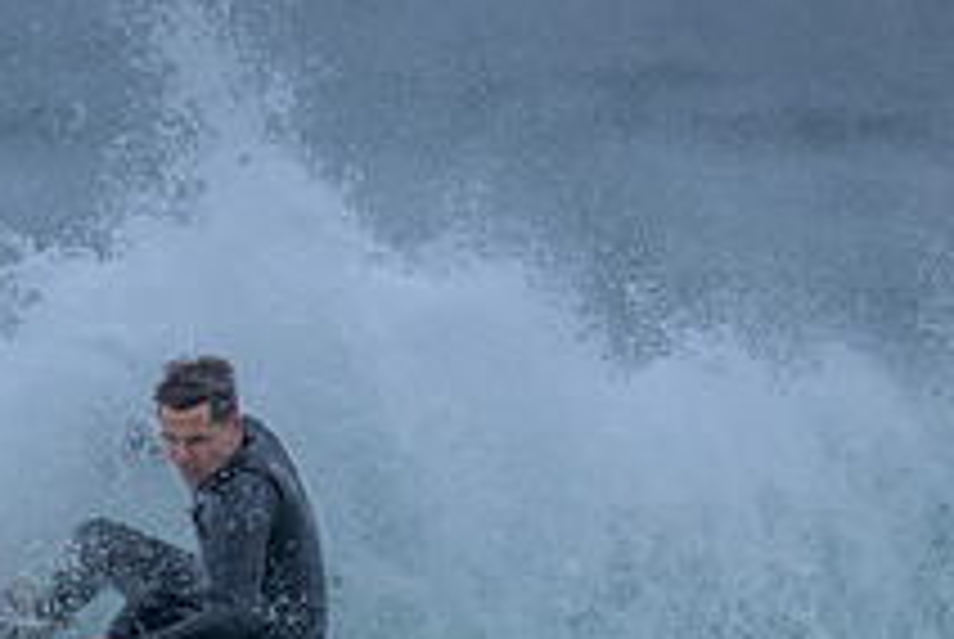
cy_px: 799
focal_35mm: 2186
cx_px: -153
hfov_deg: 0.9
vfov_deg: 0.6
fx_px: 58009
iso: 560
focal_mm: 800
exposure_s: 1/2000
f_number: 6.3
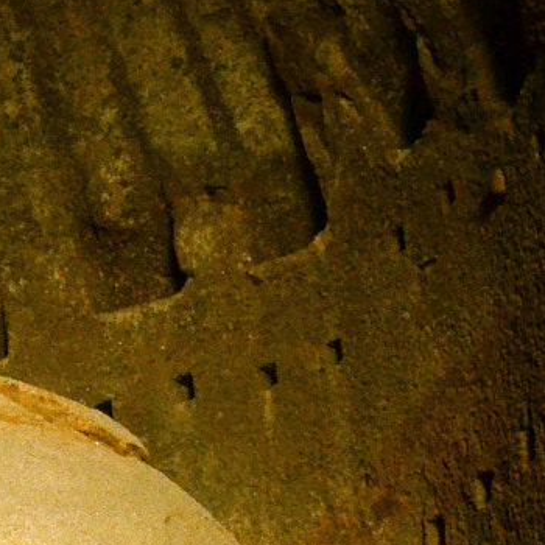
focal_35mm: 128
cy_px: 462
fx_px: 2280
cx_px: -165
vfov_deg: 13.5
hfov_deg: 13.2
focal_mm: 22
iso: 1600
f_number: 5.6
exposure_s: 1/30
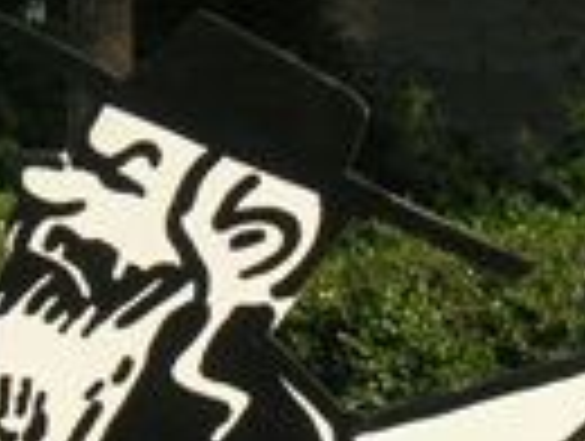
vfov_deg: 3.1
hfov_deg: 4.1
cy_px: 664
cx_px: 711
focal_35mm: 476
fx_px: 8059
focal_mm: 20.4
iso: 50
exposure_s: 1/317
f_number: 5.1
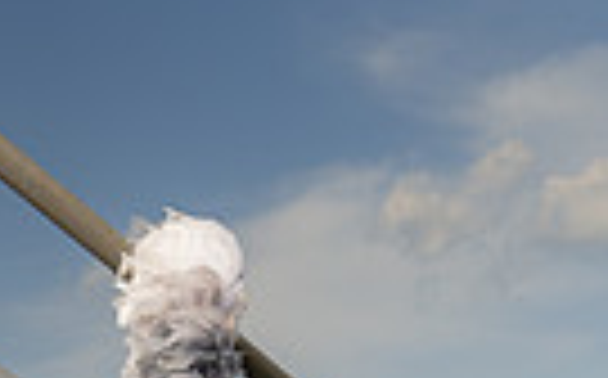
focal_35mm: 112
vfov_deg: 9.8
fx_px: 1854
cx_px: 117
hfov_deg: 18.4
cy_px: 990
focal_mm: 33
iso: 100
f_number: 8
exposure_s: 1/250
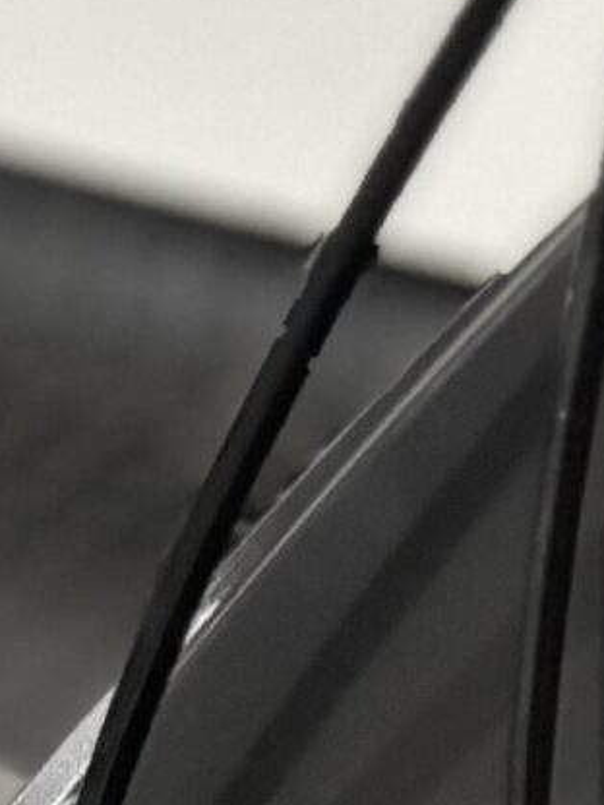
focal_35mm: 160
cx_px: 1345
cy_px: 2154
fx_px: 3722
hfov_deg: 8.6
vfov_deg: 10.1
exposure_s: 1/25
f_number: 1.6
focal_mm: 5.96
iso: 800
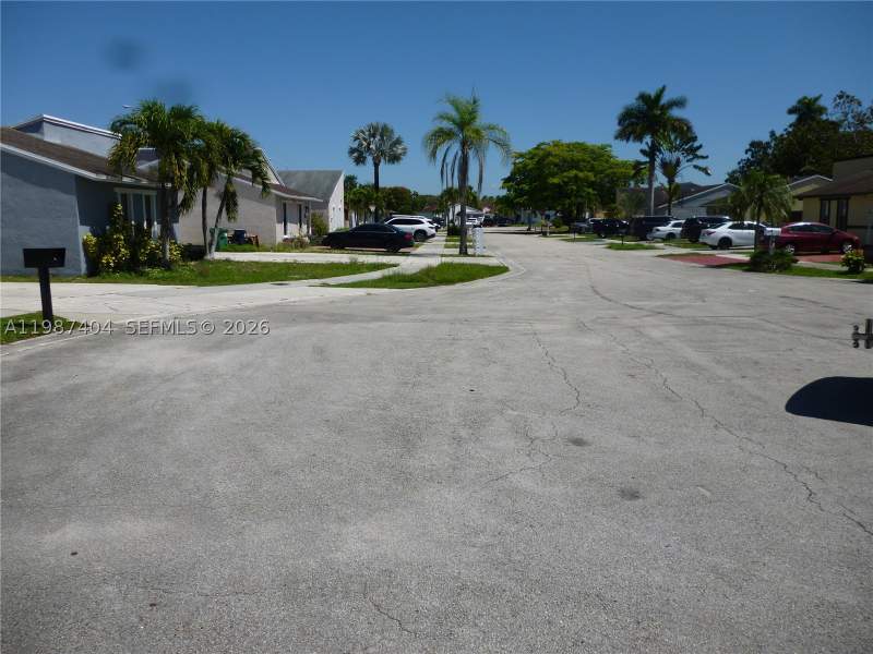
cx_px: 436
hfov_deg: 63.4
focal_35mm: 28
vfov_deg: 49.7
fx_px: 706
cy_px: 327
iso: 100
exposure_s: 1/250
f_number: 9
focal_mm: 5
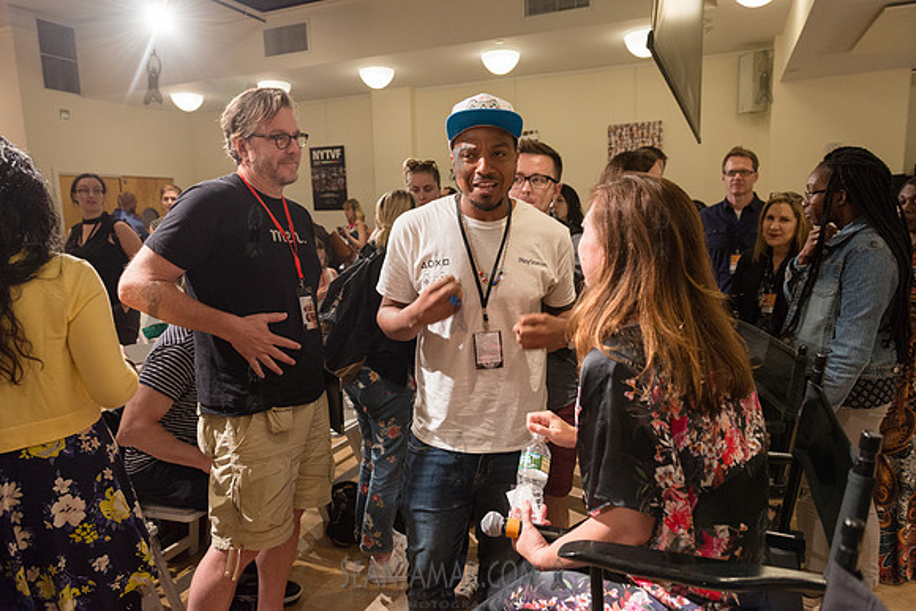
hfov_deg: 73.7
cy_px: 306
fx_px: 611
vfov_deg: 53.2
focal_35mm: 24
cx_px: 458
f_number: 4
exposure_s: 1/160
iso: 2500
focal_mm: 24
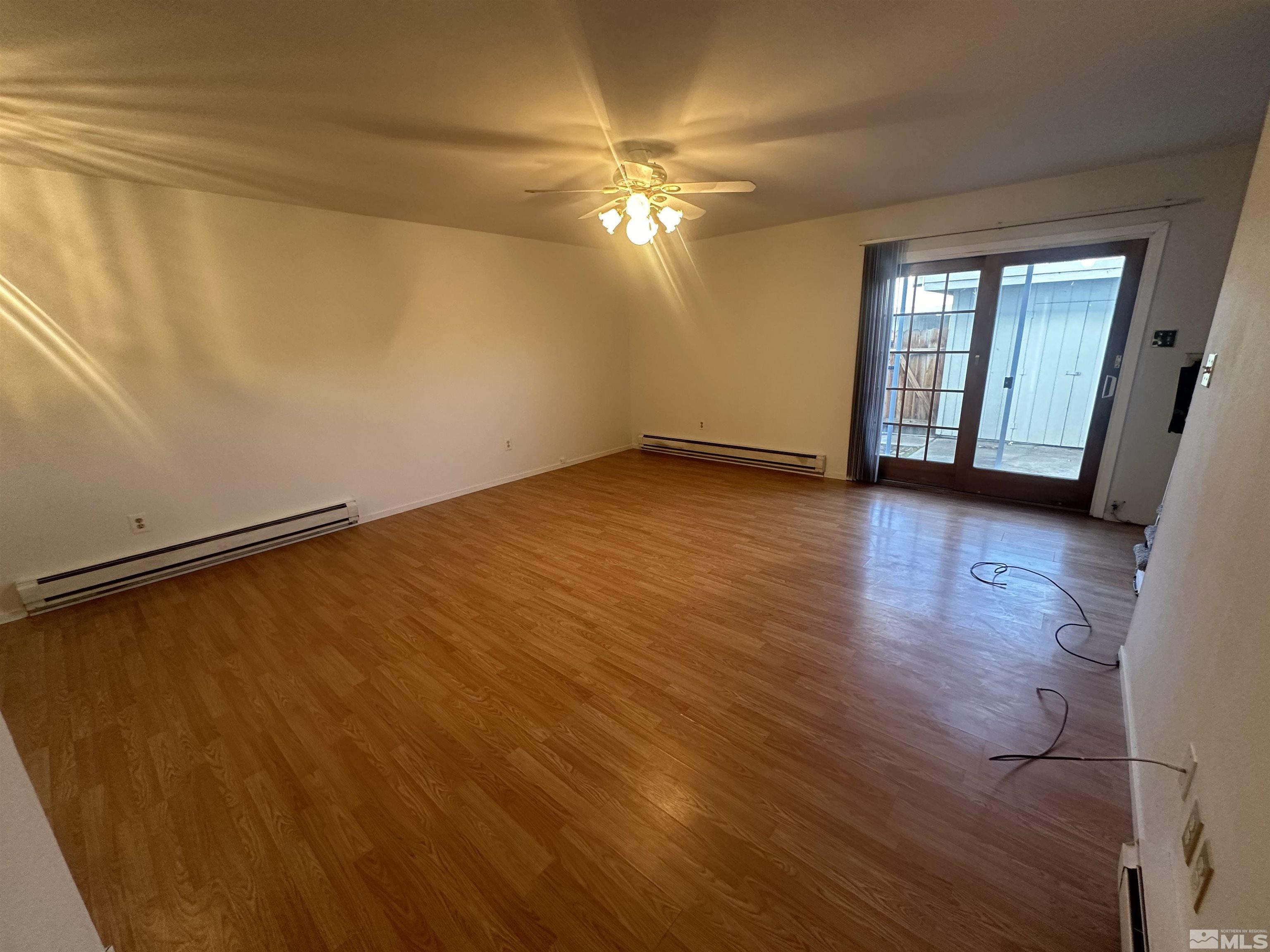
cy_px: 476
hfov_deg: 102.1
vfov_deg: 85.7
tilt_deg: -16.5
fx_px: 514
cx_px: 635
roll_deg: +2.2
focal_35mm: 14
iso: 250
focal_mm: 2.22
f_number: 2.2
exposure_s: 1/120
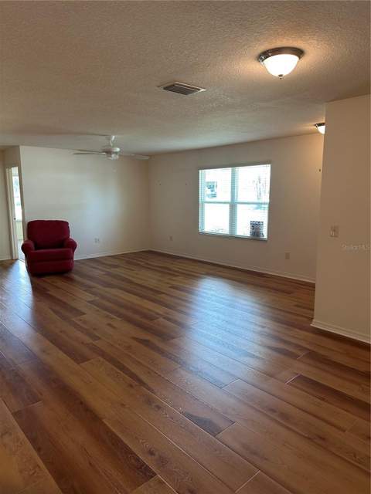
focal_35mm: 24
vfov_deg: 71.6
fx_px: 343
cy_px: 247
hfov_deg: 56.8
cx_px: 186
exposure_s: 1/60
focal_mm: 6.86
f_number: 1.78
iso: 160
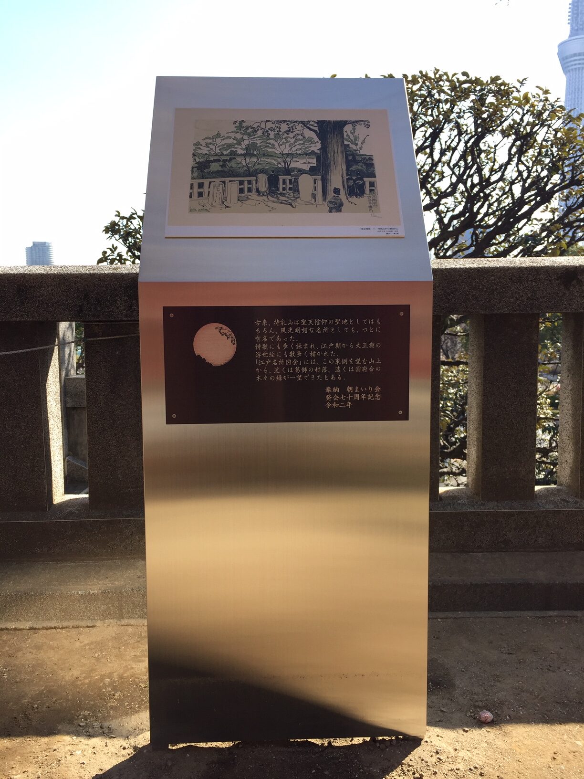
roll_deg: +2.0
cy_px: 390
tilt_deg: -5.3
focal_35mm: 29
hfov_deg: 48.2
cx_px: 292
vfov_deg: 61.7
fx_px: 652
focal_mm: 4.15
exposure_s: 1/628
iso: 32
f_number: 2.2
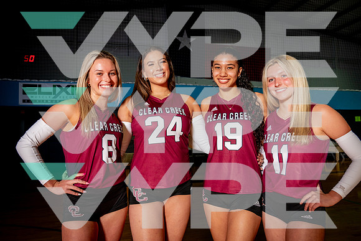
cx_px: 180
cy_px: 120
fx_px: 276
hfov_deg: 66.3
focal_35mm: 28
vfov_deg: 47.1
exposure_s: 1/200
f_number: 5.6
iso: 250
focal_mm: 27
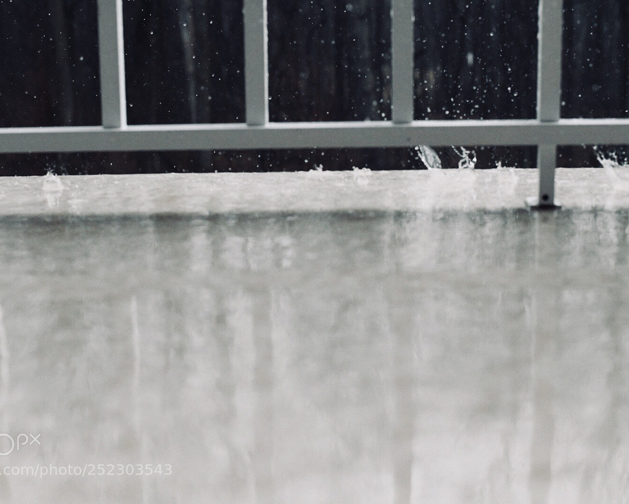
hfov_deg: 33.0
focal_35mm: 57
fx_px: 1061
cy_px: 252
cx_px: 304
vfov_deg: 26.7
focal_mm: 50
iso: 8000
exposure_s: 1/5000
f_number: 7.1
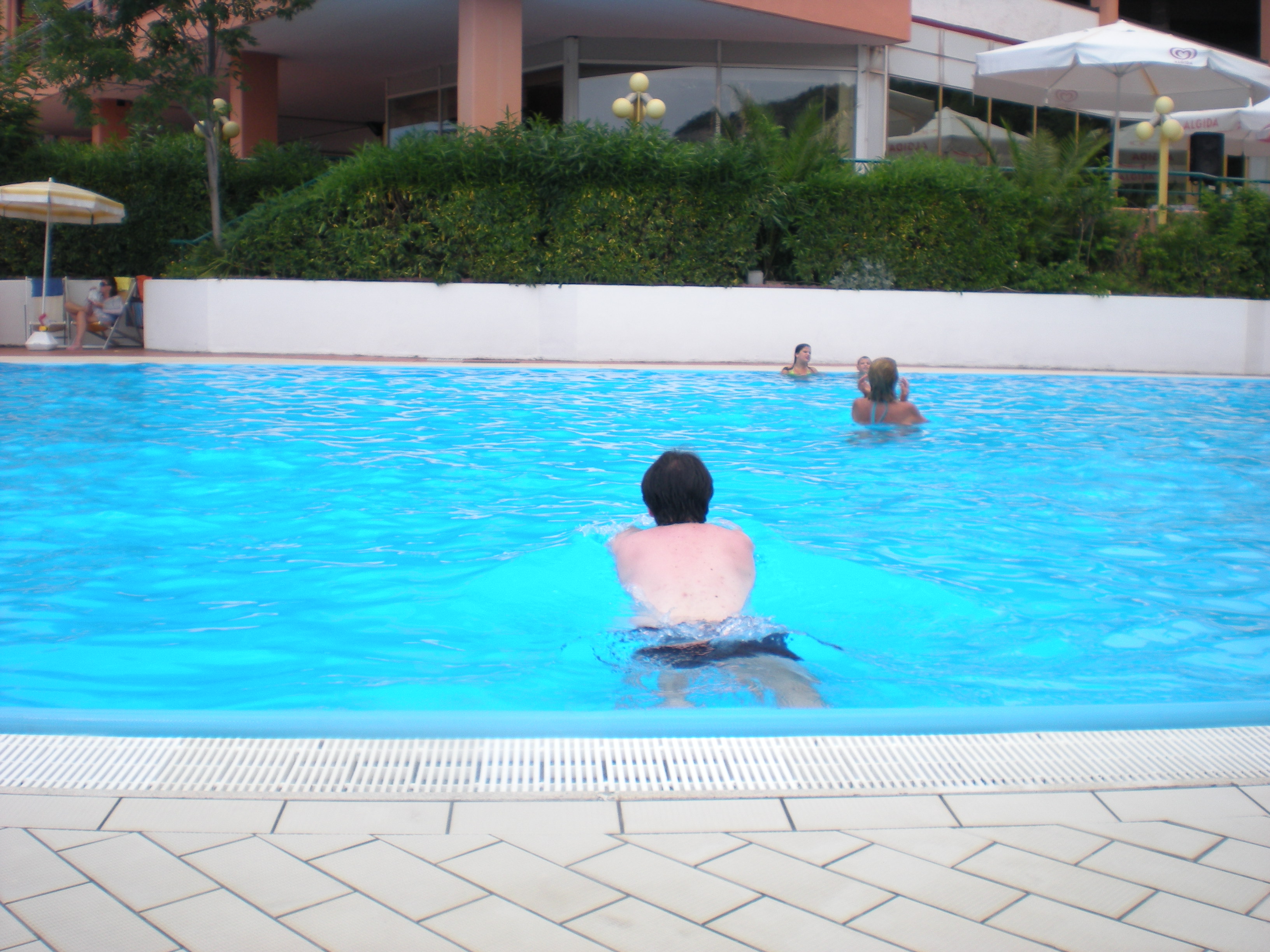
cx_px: 635
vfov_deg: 37.7
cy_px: 476
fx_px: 1394
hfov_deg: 49.0
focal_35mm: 38
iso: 64
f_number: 4.6
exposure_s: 1/301
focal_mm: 6.3
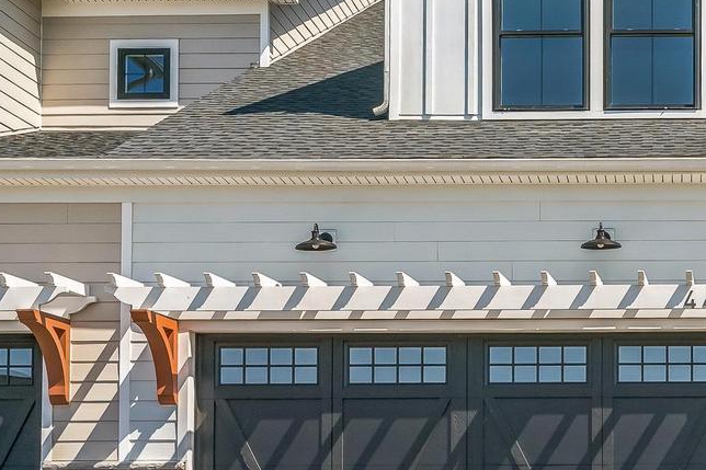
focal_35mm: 76
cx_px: 622
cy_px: 118
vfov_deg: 17.8
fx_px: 1490
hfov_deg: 25.9
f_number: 10
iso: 640
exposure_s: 1/800
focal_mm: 34
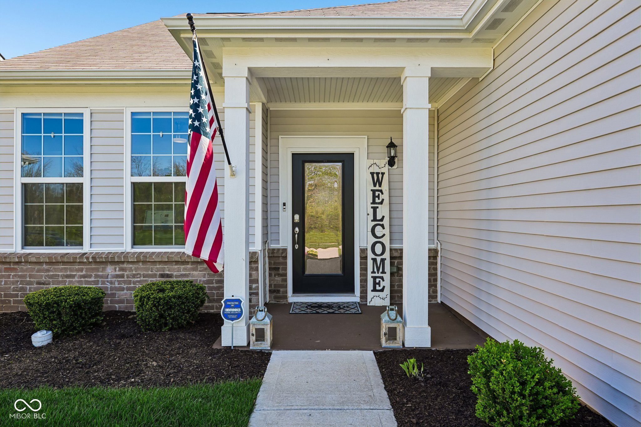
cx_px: 320
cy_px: 214
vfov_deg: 55.1
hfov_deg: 76.1
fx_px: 409
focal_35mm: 23
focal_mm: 23
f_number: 8
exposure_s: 1/50
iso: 100
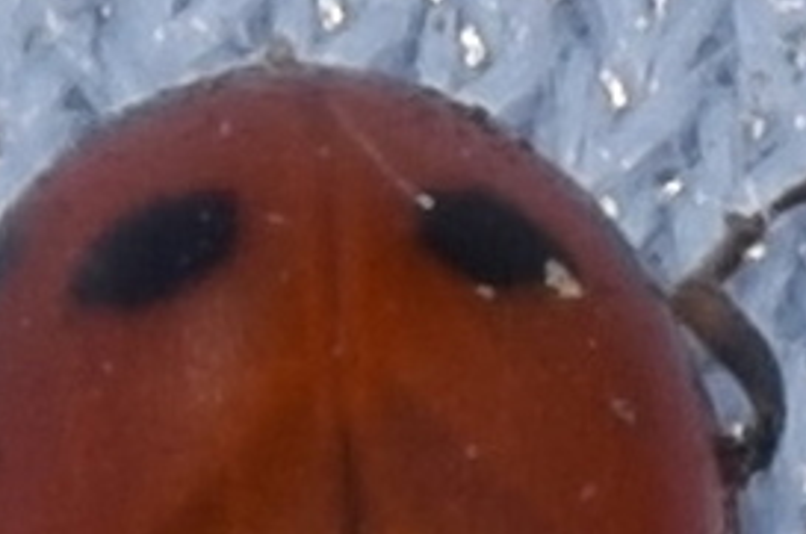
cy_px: 770
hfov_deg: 2.8
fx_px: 16628
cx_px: 363
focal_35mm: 744
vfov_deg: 1.8
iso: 100
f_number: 13
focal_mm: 140
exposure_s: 1/60
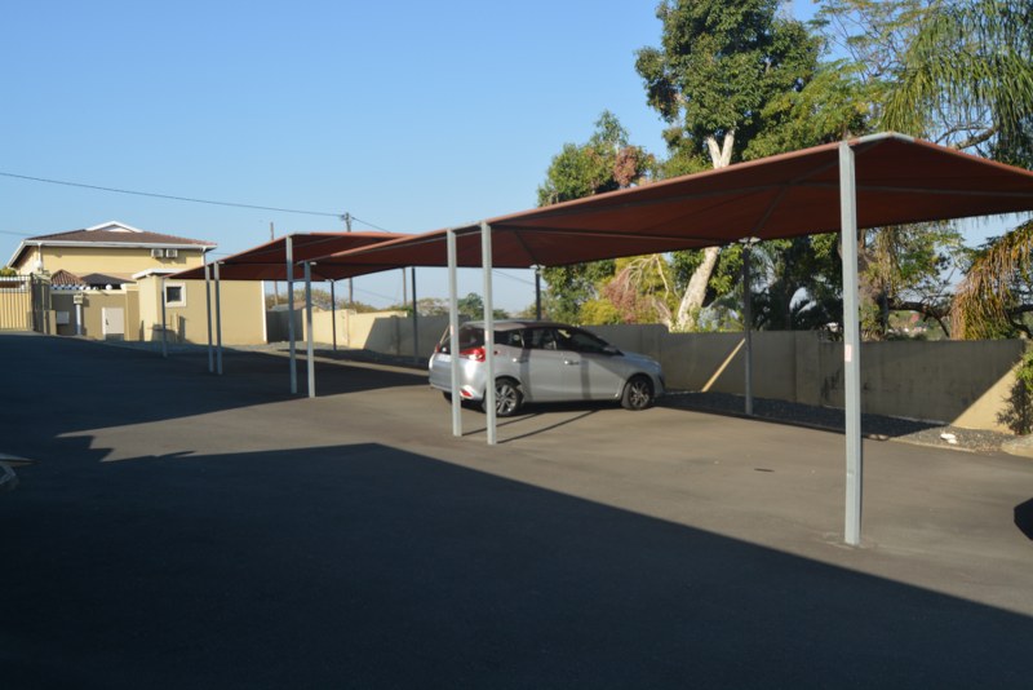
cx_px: 516
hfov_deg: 67.4
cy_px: 345
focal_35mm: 27
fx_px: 775
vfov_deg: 48.0
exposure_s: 1/250
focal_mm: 18
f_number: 8
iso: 180
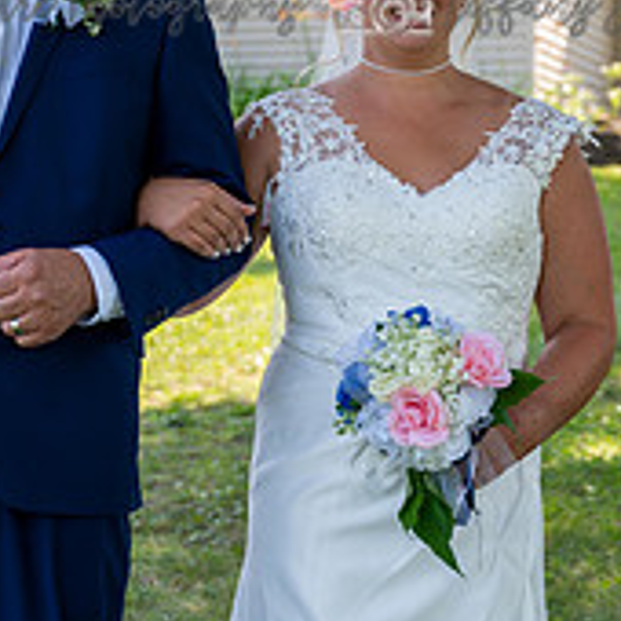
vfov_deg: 13.8
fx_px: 2557
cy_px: 142
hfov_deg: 13.8
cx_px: 174
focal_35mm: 126
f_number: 4
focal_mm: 56
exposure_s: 1/250
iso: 200
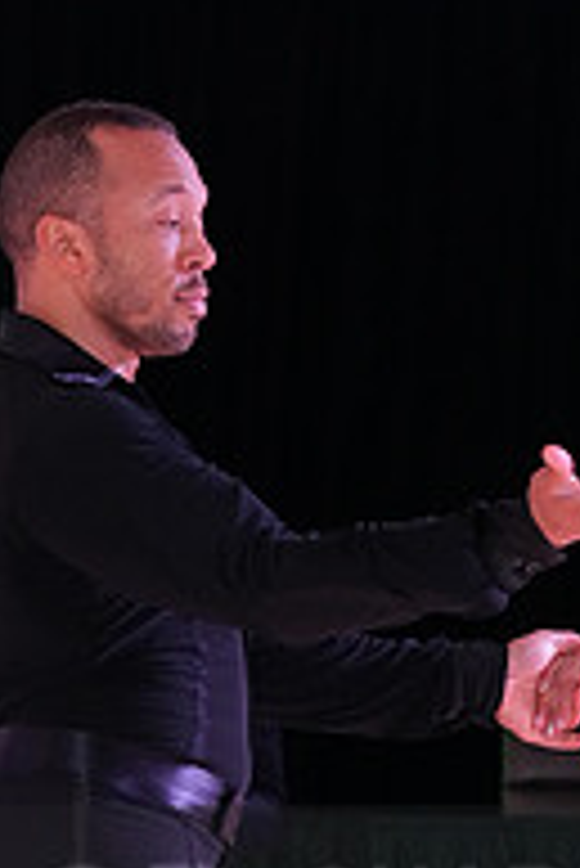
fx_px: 6465
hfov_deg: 5.1
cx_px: 578
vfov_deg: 7.6
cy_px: 958
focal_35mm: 268
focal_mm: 89
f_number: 5.6
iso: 3200
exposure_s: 1/250
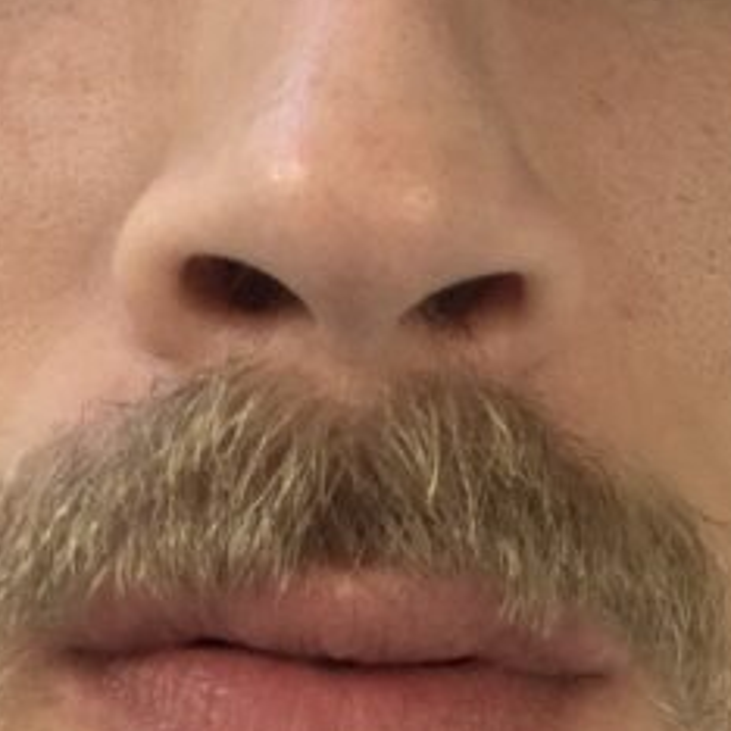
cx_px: 328
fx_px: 2963
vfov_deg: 13.8
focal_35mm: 124
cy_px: 775
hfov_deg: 14.1
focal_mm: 2.87
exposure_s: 1/60
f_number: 2.2
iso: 125
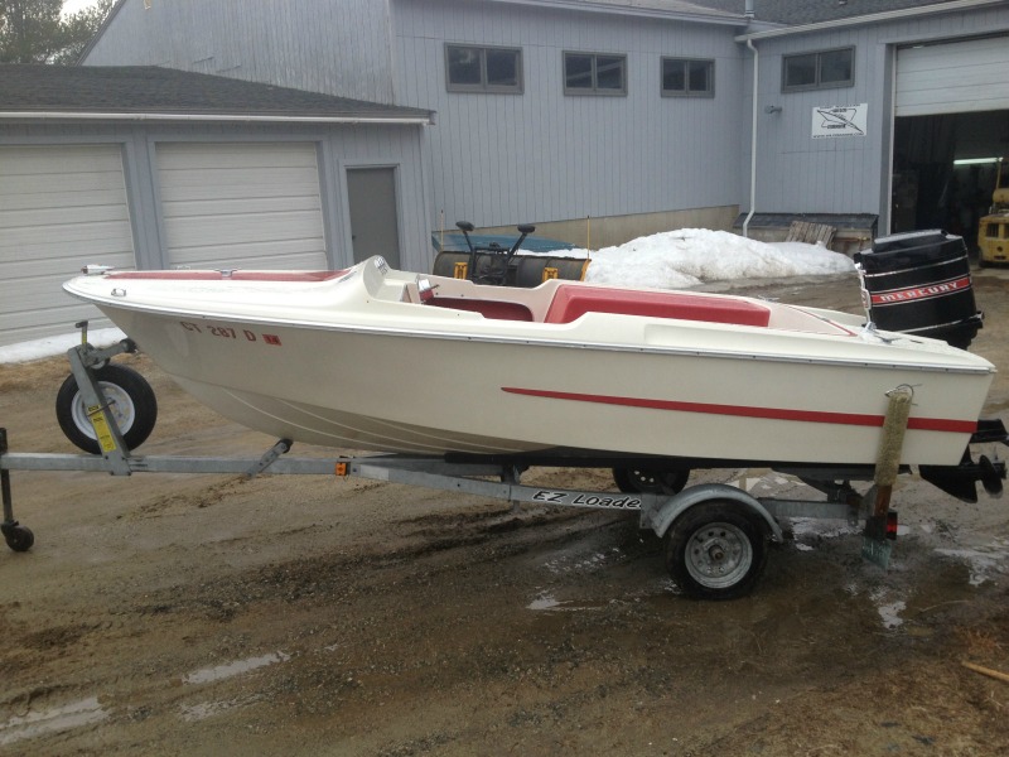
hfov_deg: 52.6
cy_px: 378
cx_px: 504
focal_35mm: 35
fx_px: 1020
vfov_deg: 40.7
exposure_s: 1/464
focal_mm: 4.28
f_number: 2.4
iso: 50
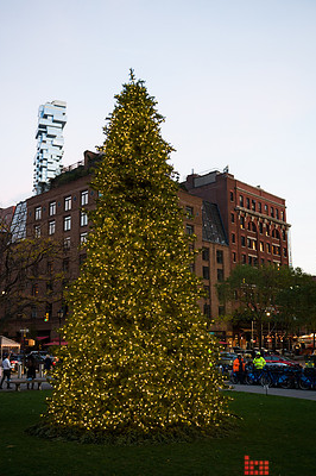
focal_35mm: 36
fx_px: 475
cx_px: 150
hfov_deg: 36.8
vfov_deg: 53.2
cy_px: 249
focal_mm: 32
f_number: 4
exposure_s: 1/200
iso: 1600
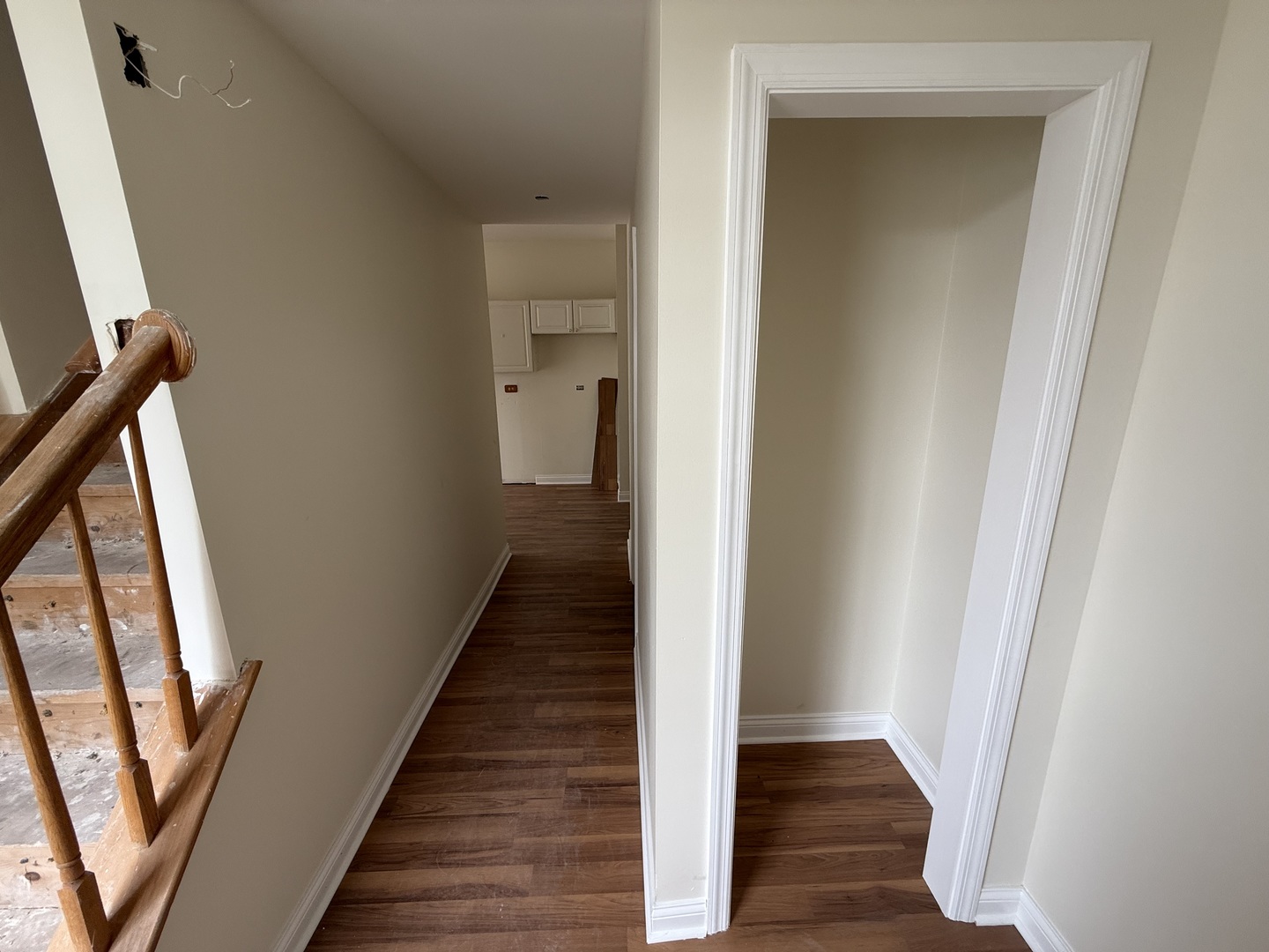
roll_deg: +0.6
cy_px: 476
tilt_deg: -11.8
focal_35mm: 14
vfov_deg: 85.7
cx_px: 634
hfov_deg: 102.1
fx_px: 513
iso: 80
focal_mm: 2.22
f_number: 2.2
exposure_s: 1/99
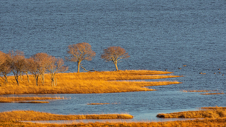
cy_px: 61
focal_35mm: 676
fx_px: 4051
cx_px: 117
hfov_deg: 3.2
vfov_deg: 1.8
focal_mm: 300
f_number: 4.5
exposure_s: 1/800
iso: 250
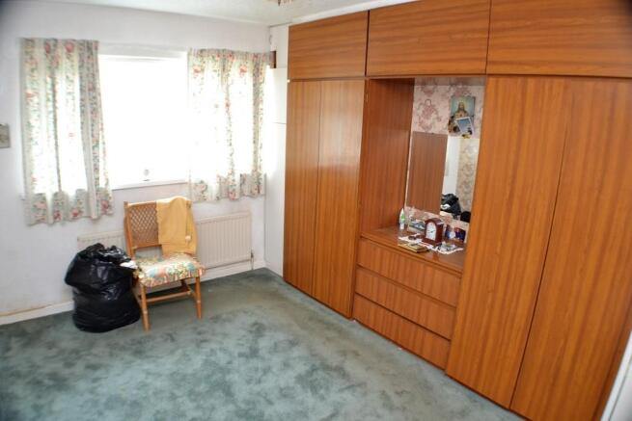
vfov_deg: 43.6
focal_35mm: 30
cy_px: 210
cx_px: 316
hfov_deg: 61.9
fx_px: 527
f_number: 3.8
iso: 450
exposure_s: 1/15
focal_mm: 20
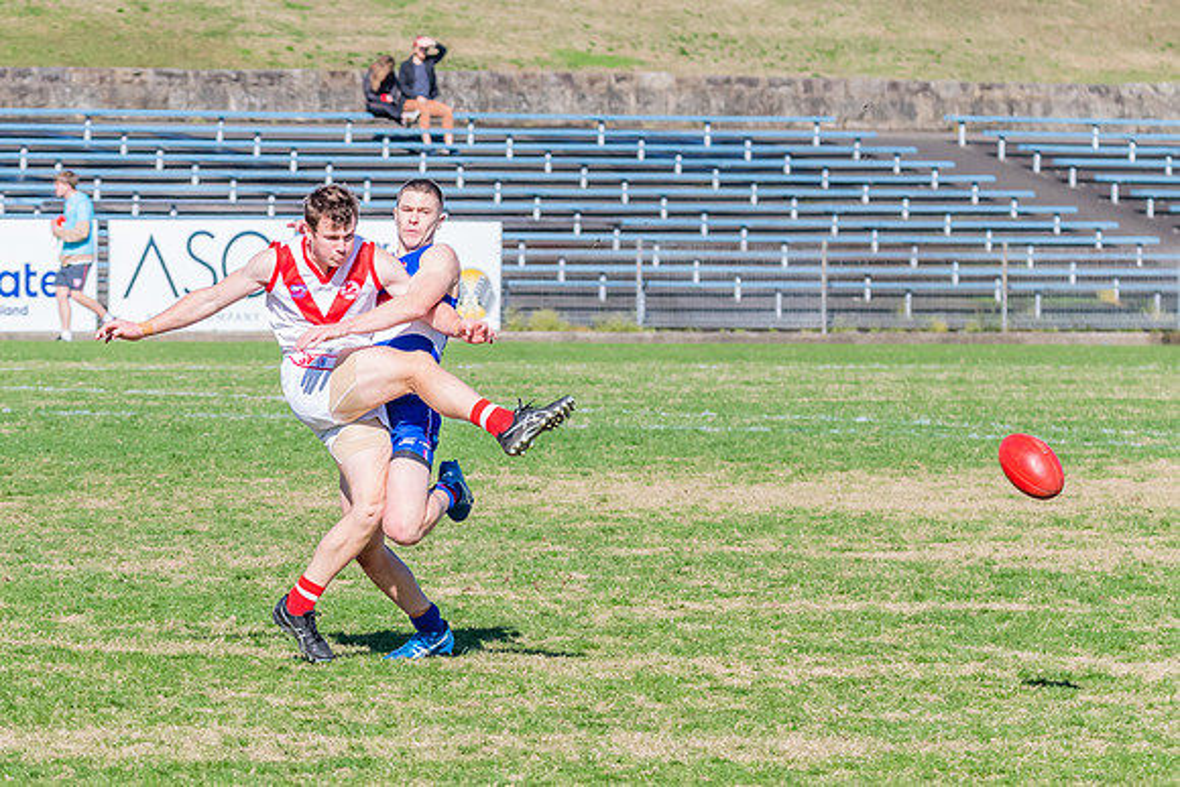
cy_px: 410
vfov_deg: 3.6
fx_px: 12498
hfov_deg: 5.4
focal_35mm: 381
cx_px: 375
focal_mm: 210
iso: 800
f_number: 10
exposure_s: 1/1600
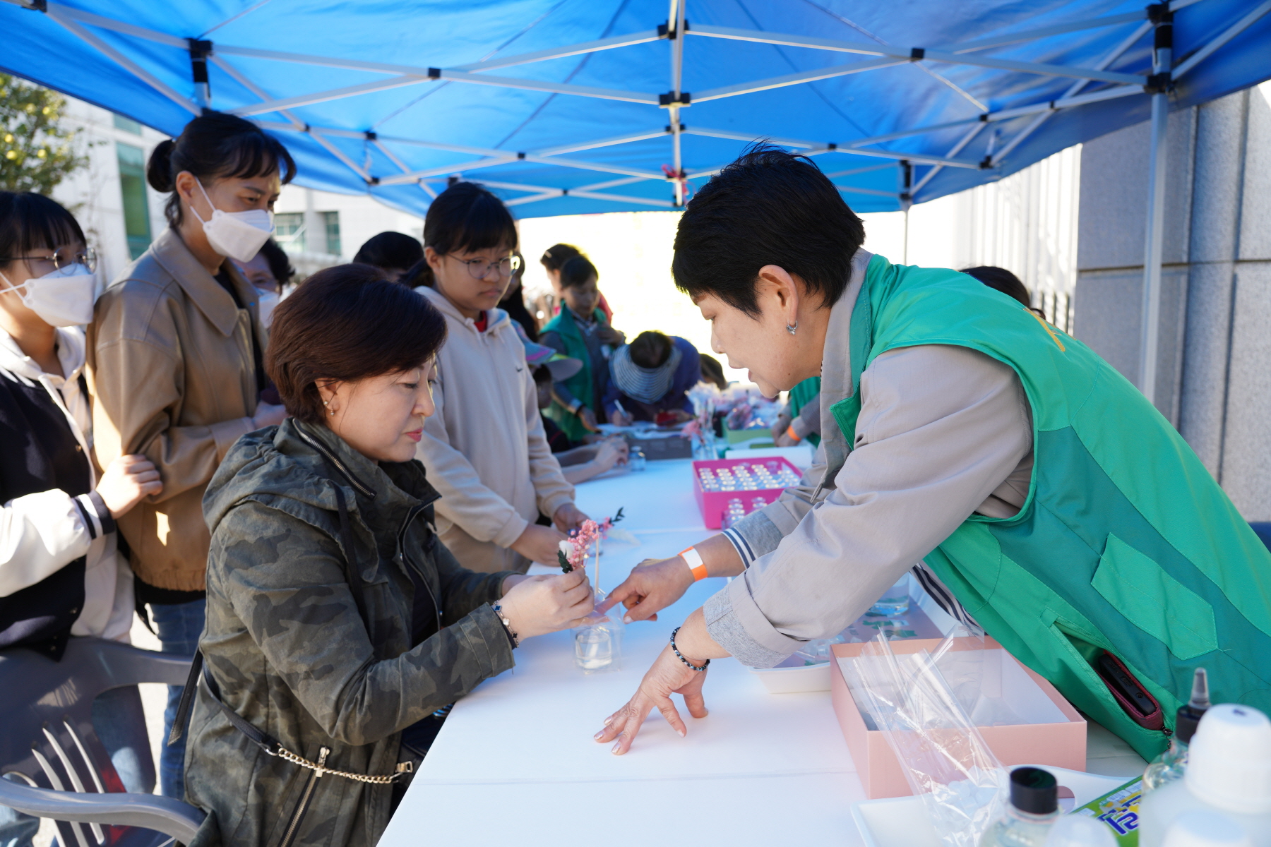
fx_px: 847
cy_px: 424
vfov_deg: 53.1
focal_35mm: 24
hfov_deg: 73.7
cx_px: 636
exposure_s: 1/250
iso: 200
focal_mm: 24
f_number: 4
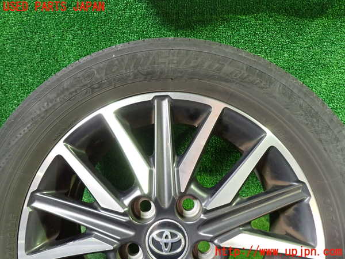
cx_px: 172
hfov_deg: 69.4
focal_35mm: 25
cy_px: 130
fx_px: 249
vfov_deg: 54.9
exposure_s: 1/30
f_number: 2.8
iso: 800
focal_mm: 4.5
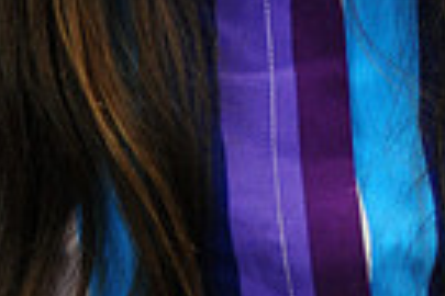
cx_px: 328
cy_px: -500
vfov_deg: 2.6
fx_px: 6526
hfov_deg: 3.9
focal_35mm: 528
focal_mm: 82
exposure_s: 1/125
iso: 640
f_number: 4
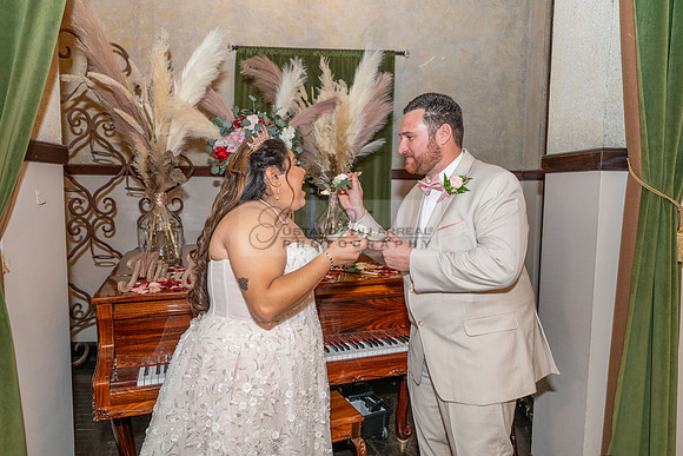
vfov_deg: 53.2
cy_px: 228
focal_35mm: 24
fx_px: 455
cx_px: 342
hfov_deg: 73.7
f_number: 2.8
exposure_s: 1/200
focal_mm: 24
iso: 1600
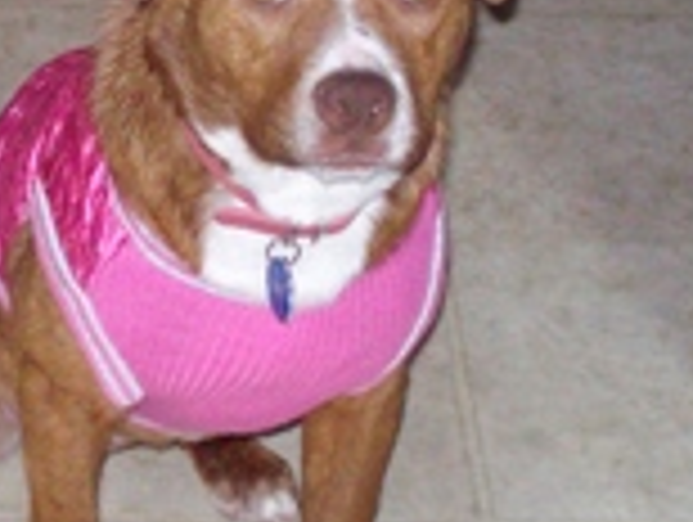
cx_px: -140
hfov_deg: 10.3
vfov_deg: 7.9
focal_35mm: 189
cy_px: 90
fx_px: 3790
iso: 400
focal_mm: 10.8
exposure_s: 1/250
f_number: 3.7
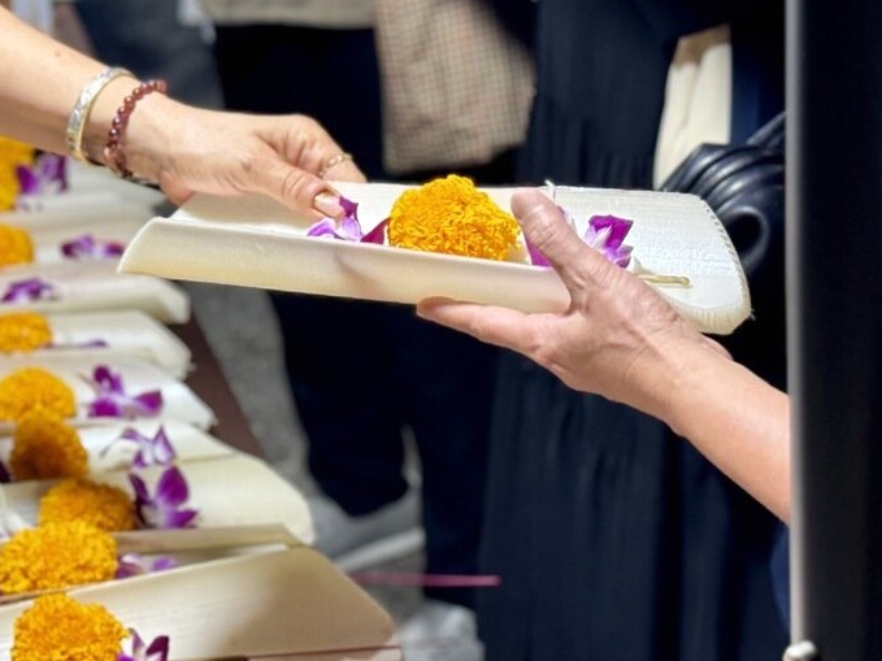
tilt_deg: -22.1
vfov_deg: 14.9
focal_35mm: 99
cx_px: 43
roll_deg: +4.8
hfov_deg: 19.4
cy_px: 240
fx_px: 2522
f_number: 1.78
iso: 80
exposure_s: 1/50
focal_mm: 6.86
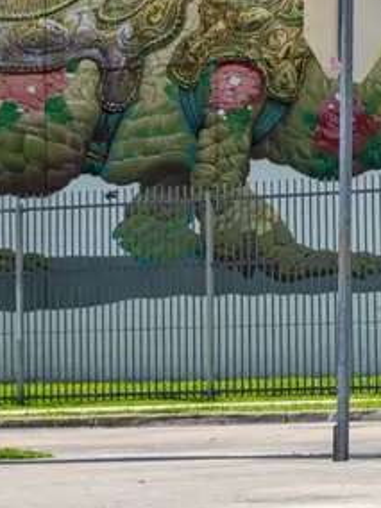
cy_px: 172
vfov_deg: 13.9
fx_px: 2084
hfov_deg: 9.5
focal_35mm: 142
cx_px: 866
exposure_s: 1/200
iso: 100
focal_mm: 35
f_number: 11
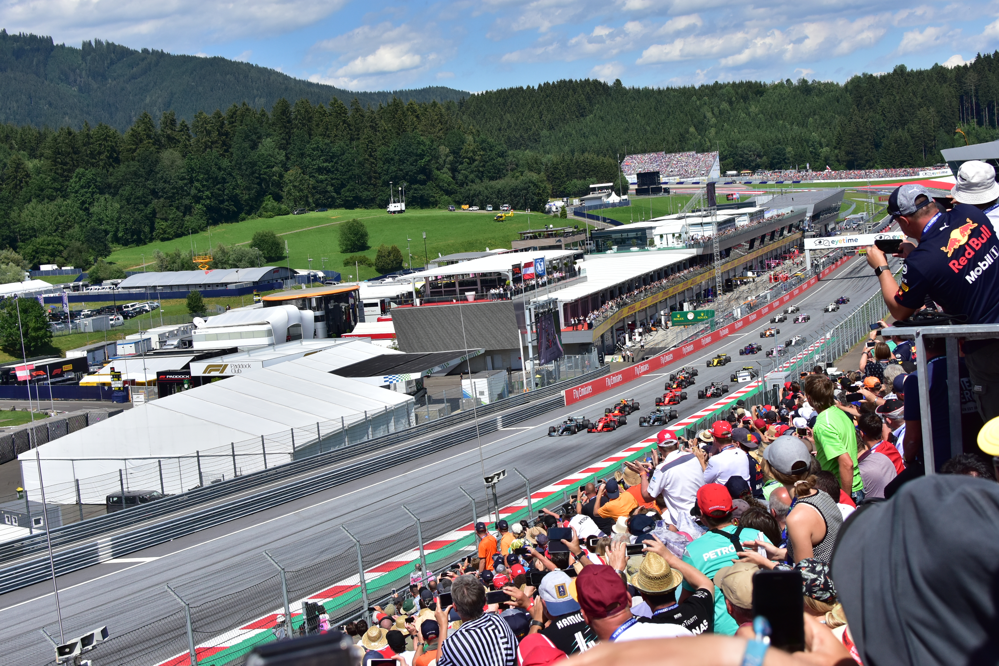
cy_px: 333
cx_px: 500
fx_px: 1457
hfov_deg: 37.8
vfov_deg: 25.8
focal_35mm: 52
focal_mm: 35
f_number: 7.1
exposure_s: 1/1600
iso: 320
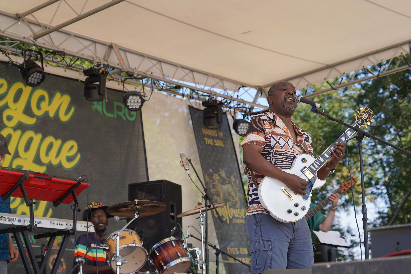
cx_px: 188
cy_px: 154
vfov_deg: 16.6
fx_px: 936
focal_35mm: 82
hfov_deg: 24.8
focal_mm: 71
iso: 100
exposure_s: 1/320
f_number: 4.5
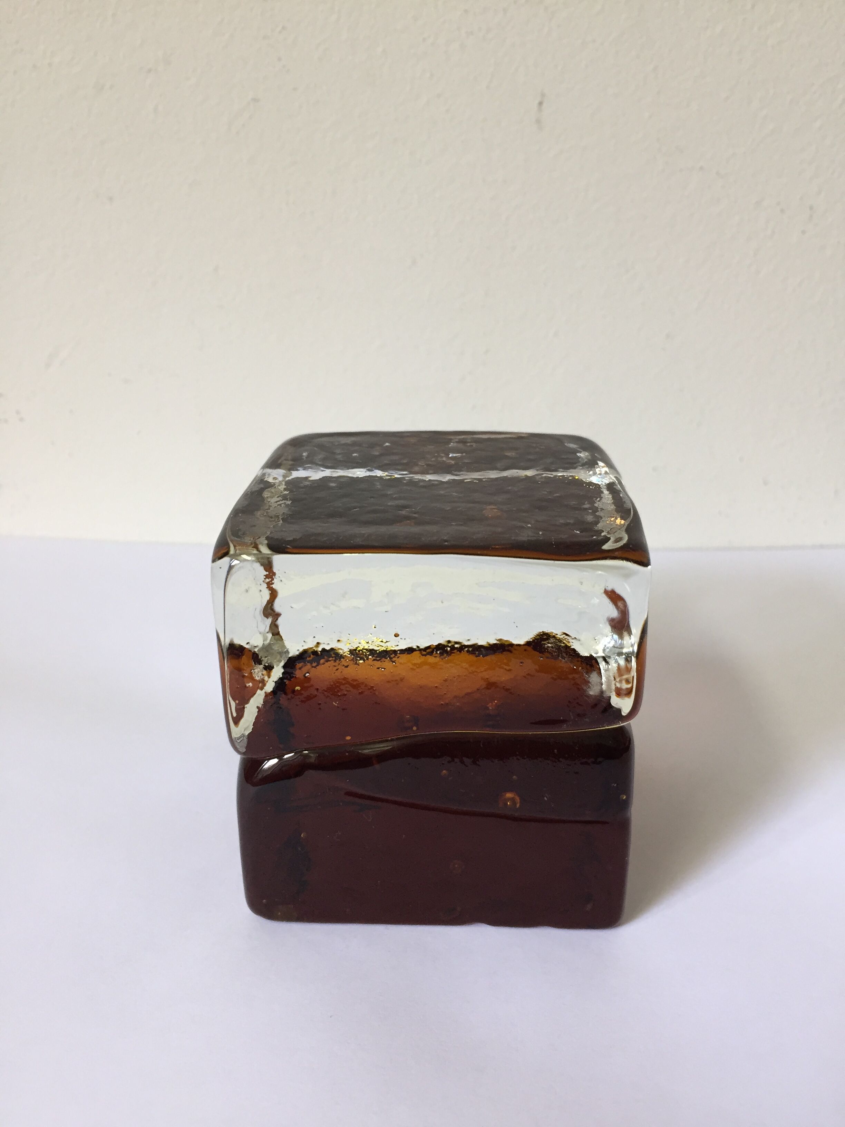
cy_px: 564
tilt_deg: -23.5
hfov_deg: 48.2
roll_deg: +0.2
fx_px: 944
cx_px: 422
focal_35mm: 29
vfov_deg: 61.7
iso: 64
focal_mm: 4.15
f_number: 2.2
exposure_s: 1/33
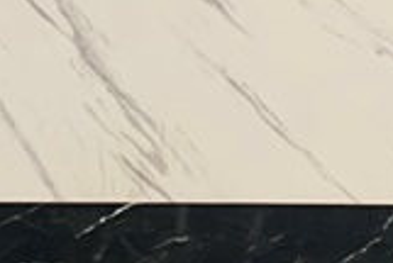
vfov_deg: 9.1
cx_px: 269
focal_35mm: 134
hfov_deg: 15.2
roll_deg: -0.8
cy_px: -404
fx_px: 1466
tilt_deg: -4.6
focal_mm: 4.25
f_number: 1.8
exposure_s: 1/60
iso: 320
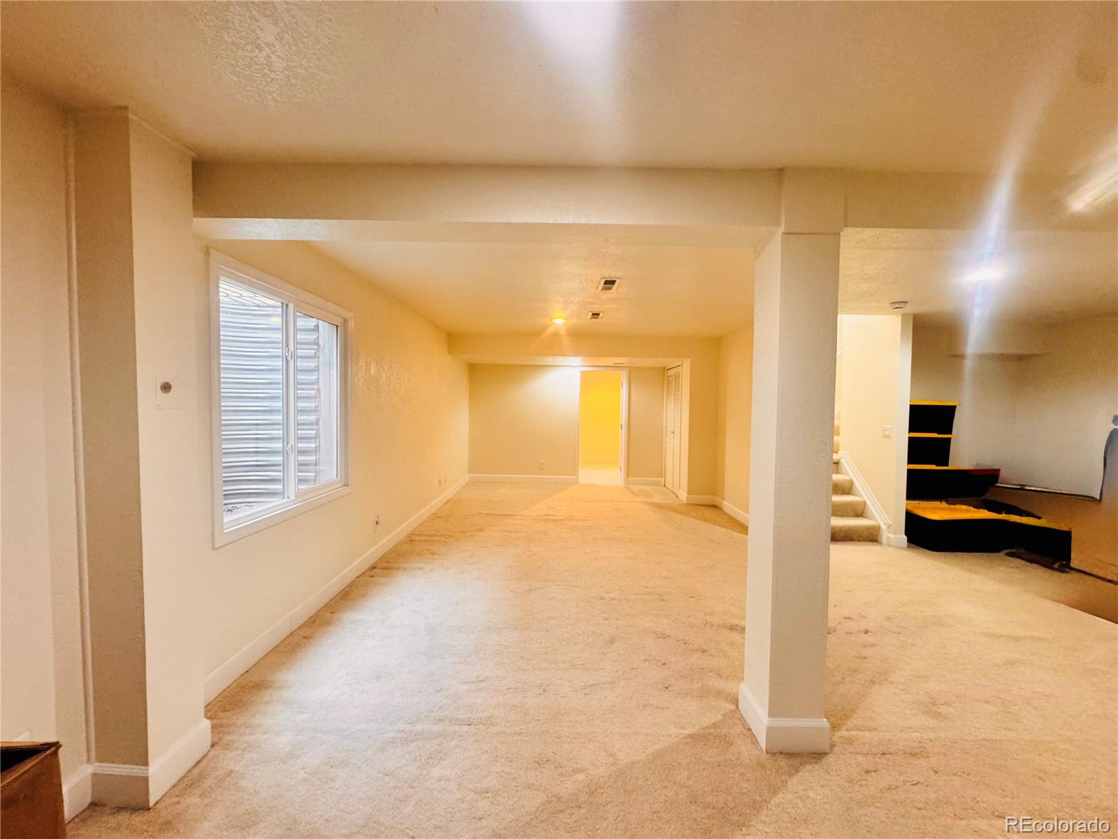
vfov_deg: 85.7
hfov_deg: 102.1
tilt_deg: -2.7
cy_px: 420
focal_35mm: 14
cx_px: 559
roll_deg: -1.1
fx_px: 452
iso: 320
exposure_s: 1/60
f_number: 2.2
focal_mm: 2.22
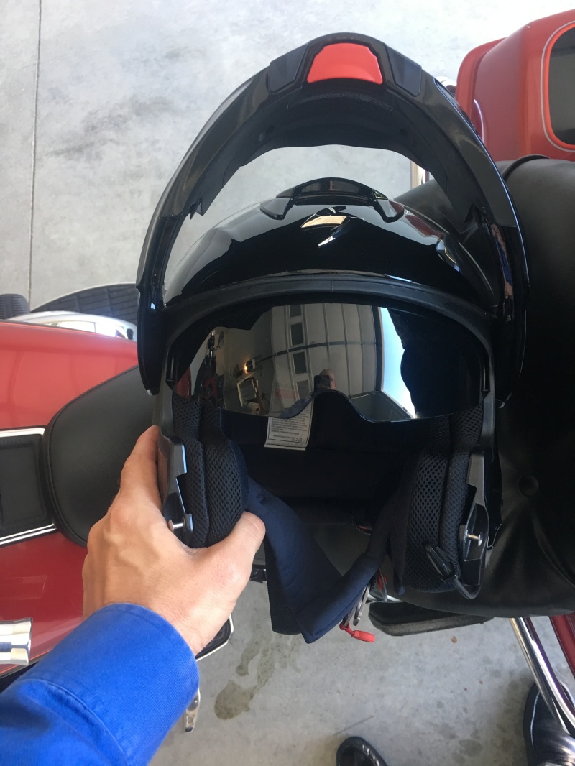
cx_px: 288
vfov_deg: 61.6
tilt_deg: -65.7
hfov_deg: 48.2
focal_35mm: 29
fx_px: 642
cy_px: 383
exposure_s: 1/30
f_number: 2.2
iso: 100
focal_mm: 4.15
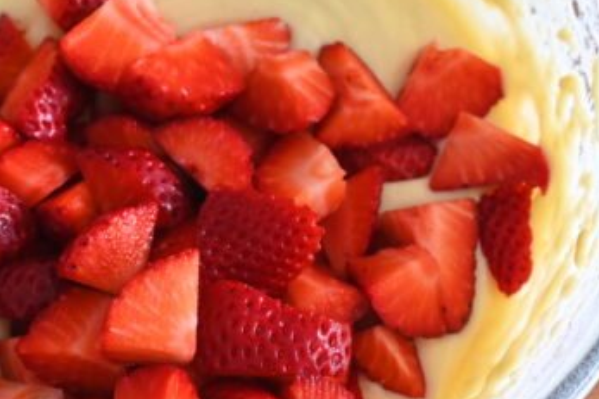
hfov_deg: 24.8
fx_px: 1347
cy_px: 127
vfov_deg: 16.8
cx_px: 150
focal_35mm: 81
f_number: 5.6
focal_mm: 26.5
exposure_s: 1/30
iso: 200
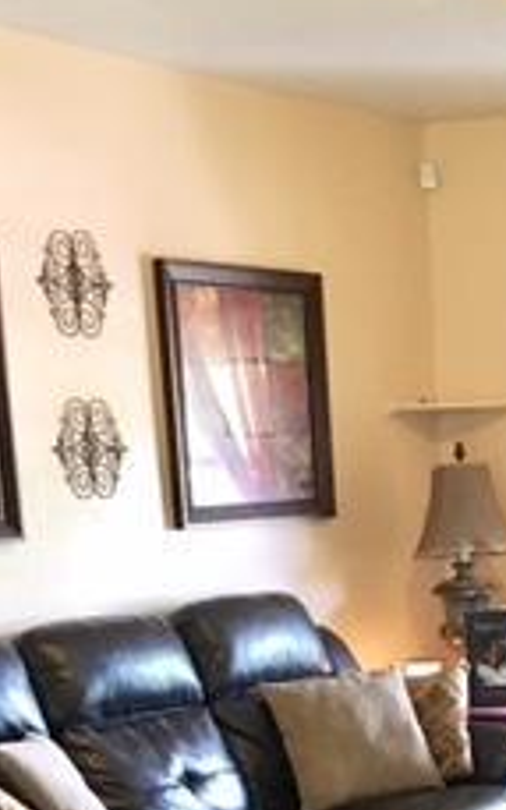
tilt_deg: -14.7
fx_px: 1899
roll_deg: +0.5
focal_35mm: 86
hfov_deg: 14.7
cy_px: 923
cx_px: 616
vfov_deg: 22.5
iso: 200
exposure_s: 1/30
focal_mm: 4.15
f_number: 2.2
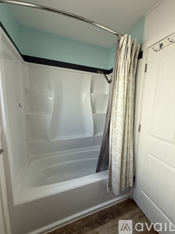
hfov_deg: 85.7
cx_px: 88
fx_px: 94
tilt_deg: -7.0
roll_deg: -2.1
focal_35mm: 14
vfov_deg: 102.1
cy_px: 117
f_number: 2.2
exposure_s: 1/99
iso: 160
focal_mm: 2.22
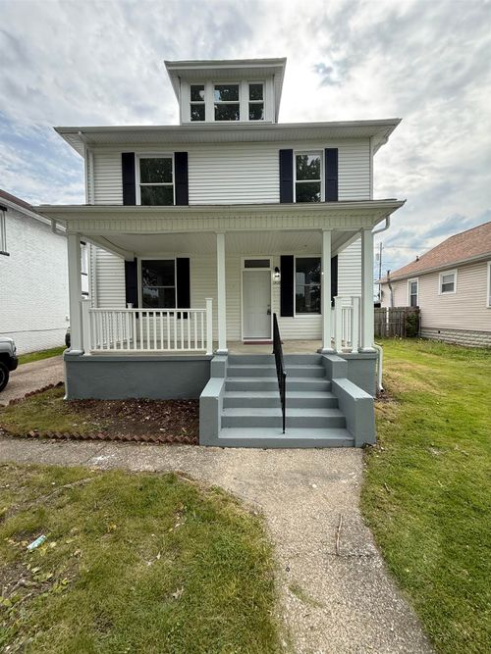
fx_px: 265
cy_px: 327
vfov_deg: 102.1
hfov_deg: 85.7
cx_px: 246
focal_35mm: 14
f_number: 2.2
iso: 50
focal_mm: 2.22
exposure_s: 1/455
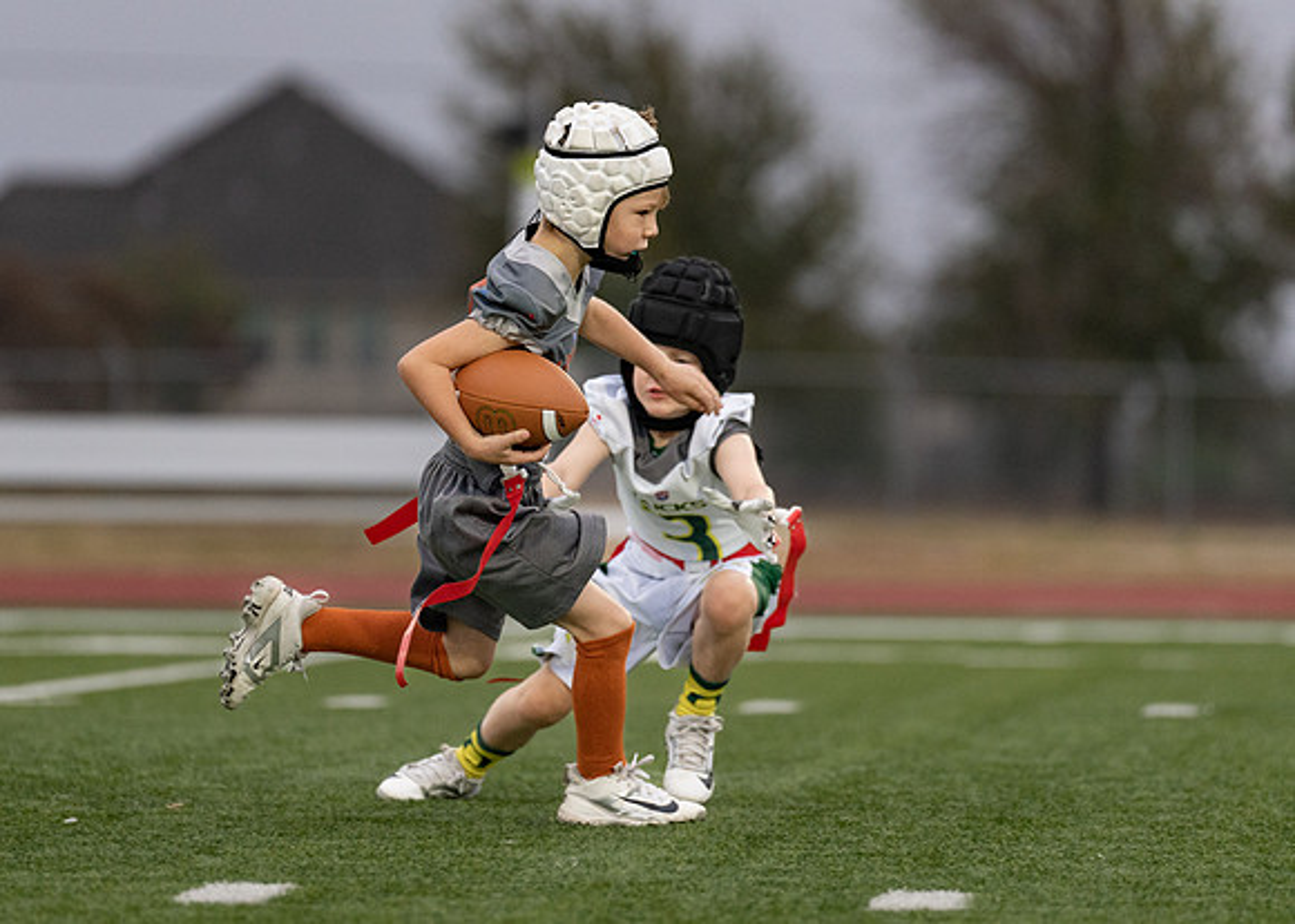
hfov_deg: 5.3
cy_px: 360
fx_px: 13897
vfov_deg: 3.8
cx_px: 628
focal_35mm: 378
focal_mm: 200
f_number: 2.8
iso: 640
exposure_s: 1/1000
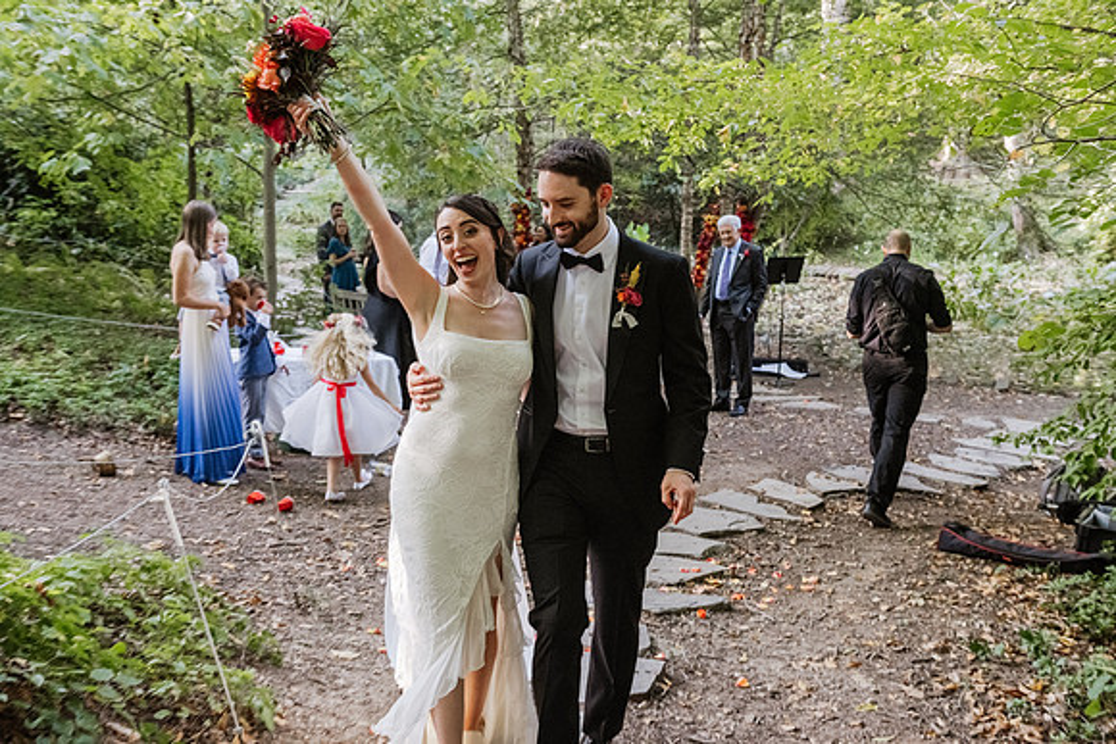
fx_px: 1178
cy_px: 372
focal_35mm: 38
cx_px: 558
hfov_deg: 50.7
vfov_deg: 35.1
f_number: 4.5
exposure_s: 1/320
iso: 2500
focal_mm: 38
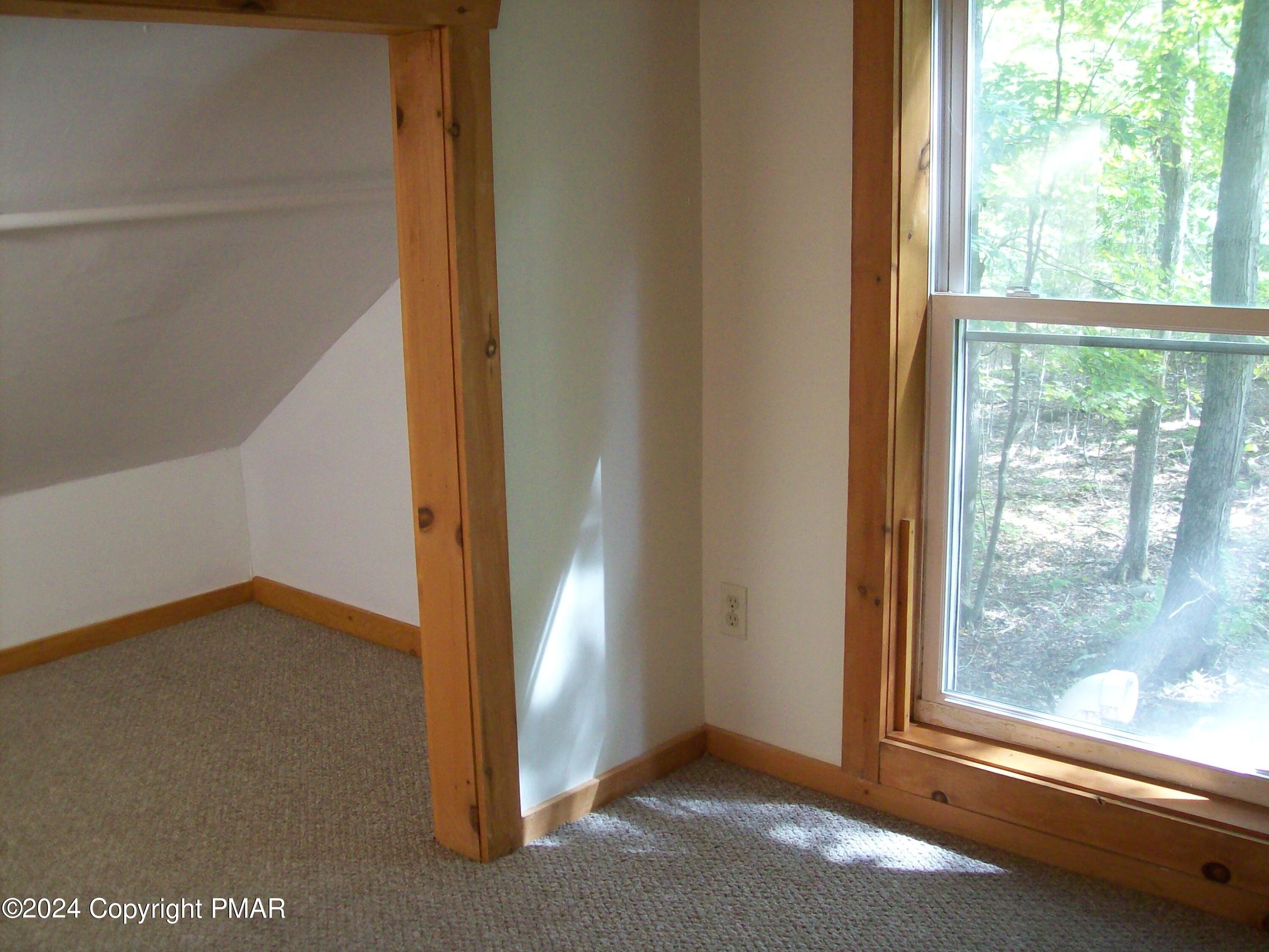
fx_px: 1320
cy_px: 476
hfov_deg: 51.4
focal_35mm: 36
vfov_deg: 39.7
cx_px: 634
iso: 160
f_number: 2.7
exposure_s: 1/10.7
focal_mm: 6
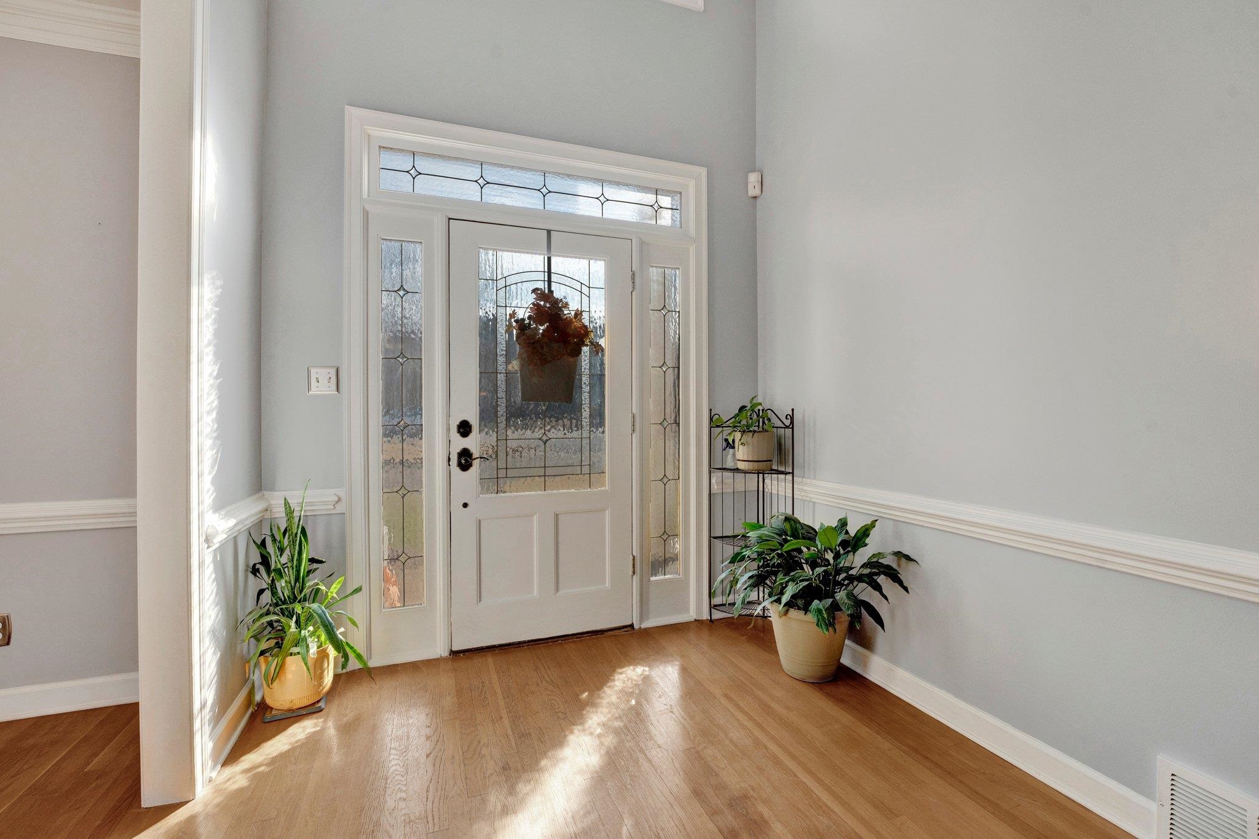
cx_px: 630
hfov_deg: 99.3
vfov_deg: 76.2
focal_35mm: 15
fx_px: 535
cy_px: 420
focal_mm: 15.3
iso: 1000
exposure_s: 1/320
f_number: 8
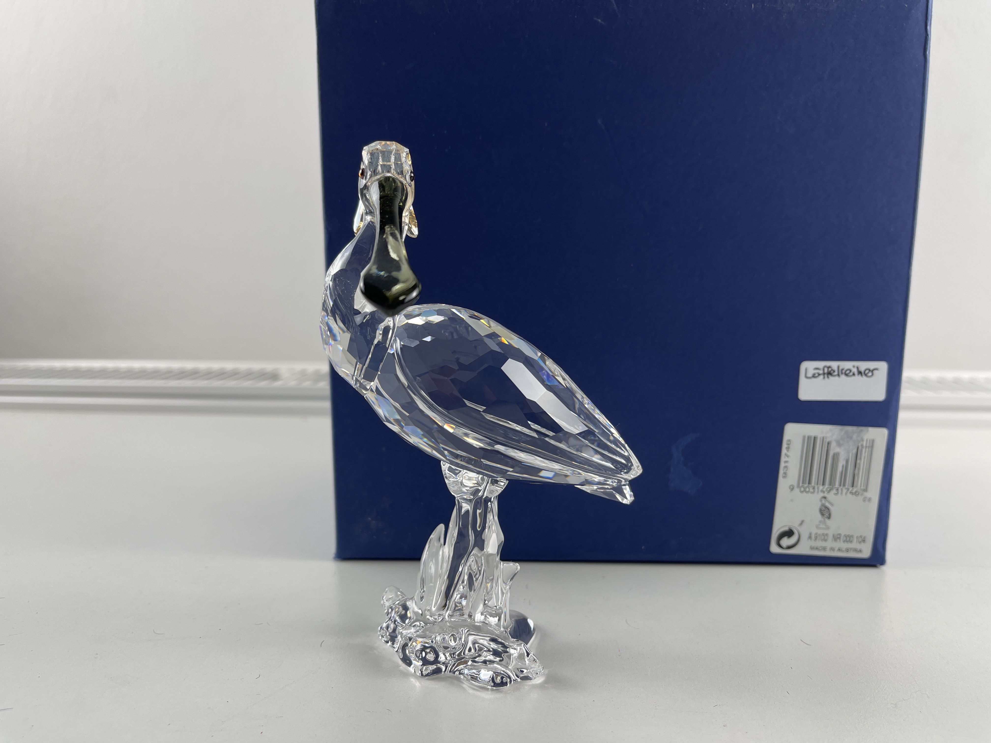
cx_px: 496
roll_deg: -0.4
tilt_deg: -10.5
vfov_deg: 54.9
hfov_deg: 69.4
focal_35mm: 25
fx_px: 716
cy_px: 372
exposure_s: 1/108
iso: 32
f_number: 1.6
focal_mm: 5.1
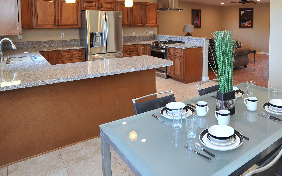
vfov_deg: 42.4
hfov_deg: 64.6
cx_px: 189
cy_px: 33
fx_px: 215
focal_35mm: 28
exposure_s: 1/40
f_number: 8
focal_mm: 18
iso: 1000
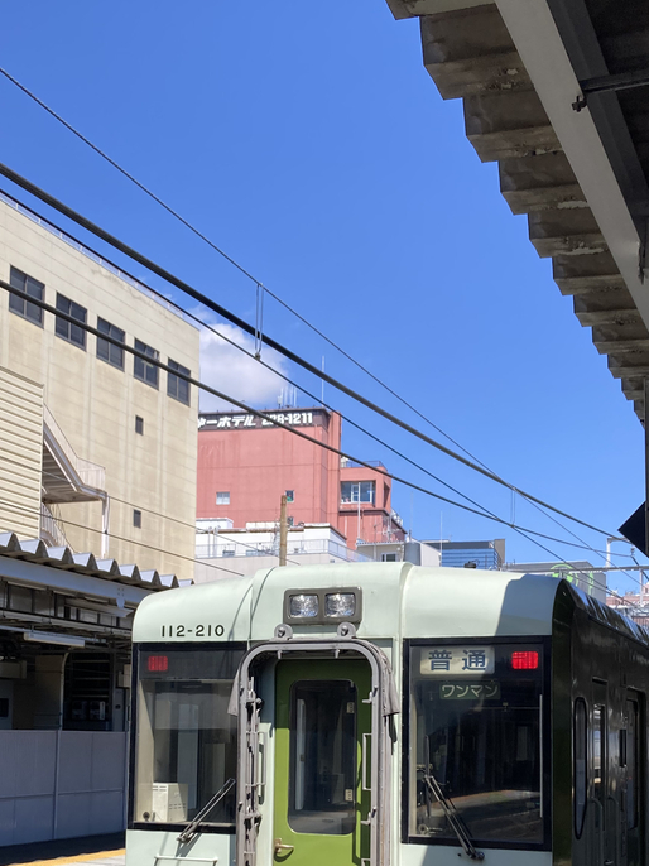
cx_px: 307
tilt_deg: +6.0
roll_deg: -0.6
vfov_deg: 37.8
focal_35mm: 49
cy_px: 668
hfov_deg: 29.7
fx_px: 1226
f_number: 1.8
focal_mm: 3.99
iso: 20
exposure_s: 1/1453
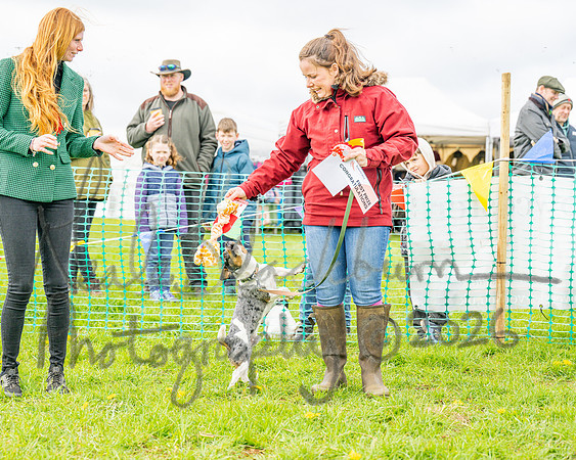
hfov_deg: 24.2
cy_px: 230
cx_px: 290
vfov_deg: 19.4
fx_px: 1343
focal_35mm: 79
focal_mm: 70
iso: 400
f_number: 4
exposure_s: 1/1600
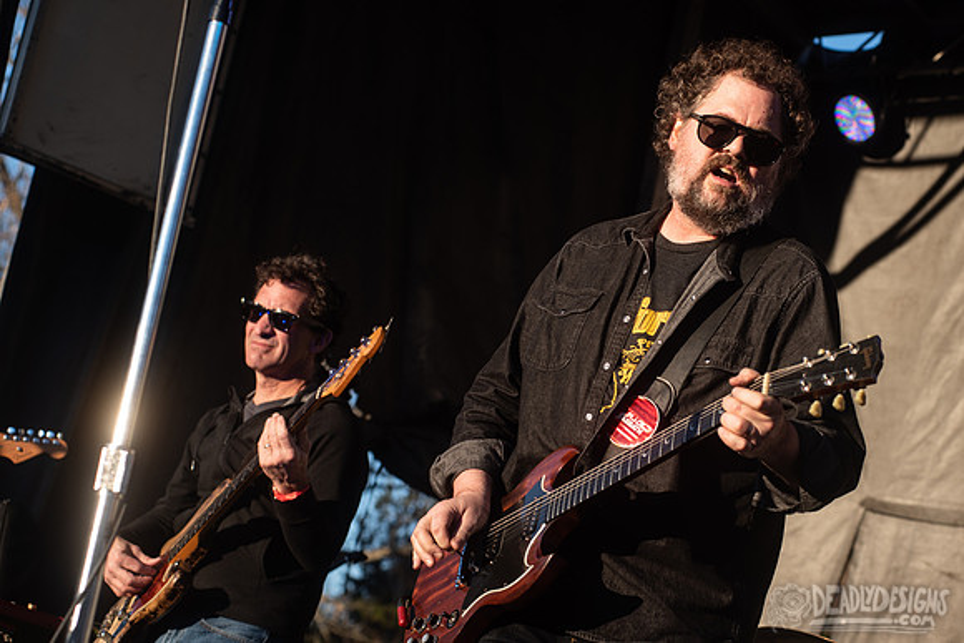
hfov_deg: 22.9
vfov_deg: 15.4
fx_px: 2383
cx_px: 536
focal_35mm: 89
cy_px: 285
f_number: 6.3
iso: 125
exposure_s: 1/250
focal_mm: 80
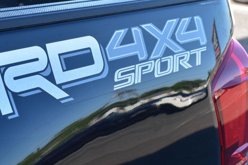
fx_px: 578
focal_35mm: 84
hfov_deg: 24.1
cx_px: 81
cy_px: 70
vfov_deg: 16.2
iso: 400
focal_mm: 38
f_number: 9
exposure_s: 1/160
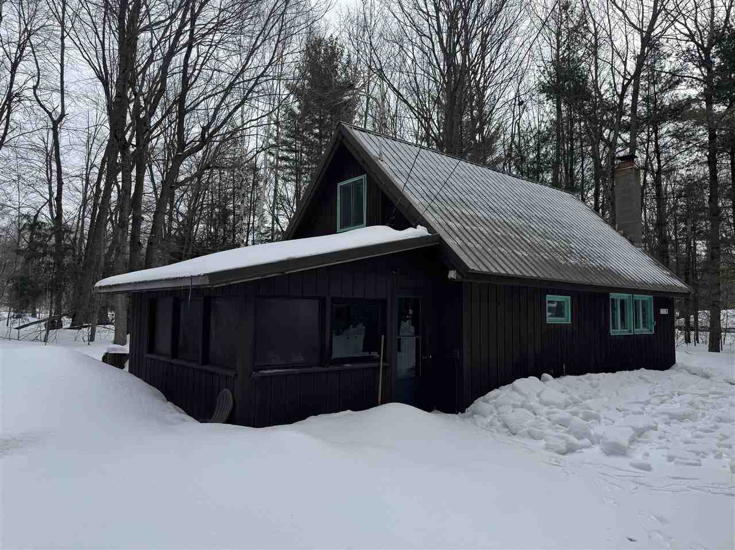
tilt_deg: +3.4
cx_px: 368
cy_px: 275
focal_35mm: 24
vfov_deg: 56.8
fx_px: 509
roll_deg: -0.5
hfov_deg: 71.6
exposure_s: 1/5348
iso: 80
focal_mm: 6.76
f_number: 1.78
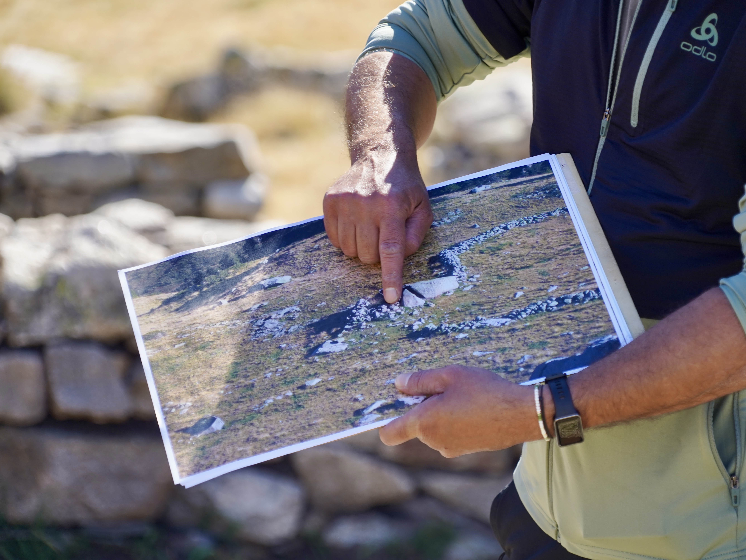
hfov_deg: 10.1
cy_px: 280
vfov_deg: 7.6
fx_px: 4224
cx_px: 404
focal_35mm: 196
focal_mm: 181
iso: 200
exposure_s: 1/200
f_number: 6.3
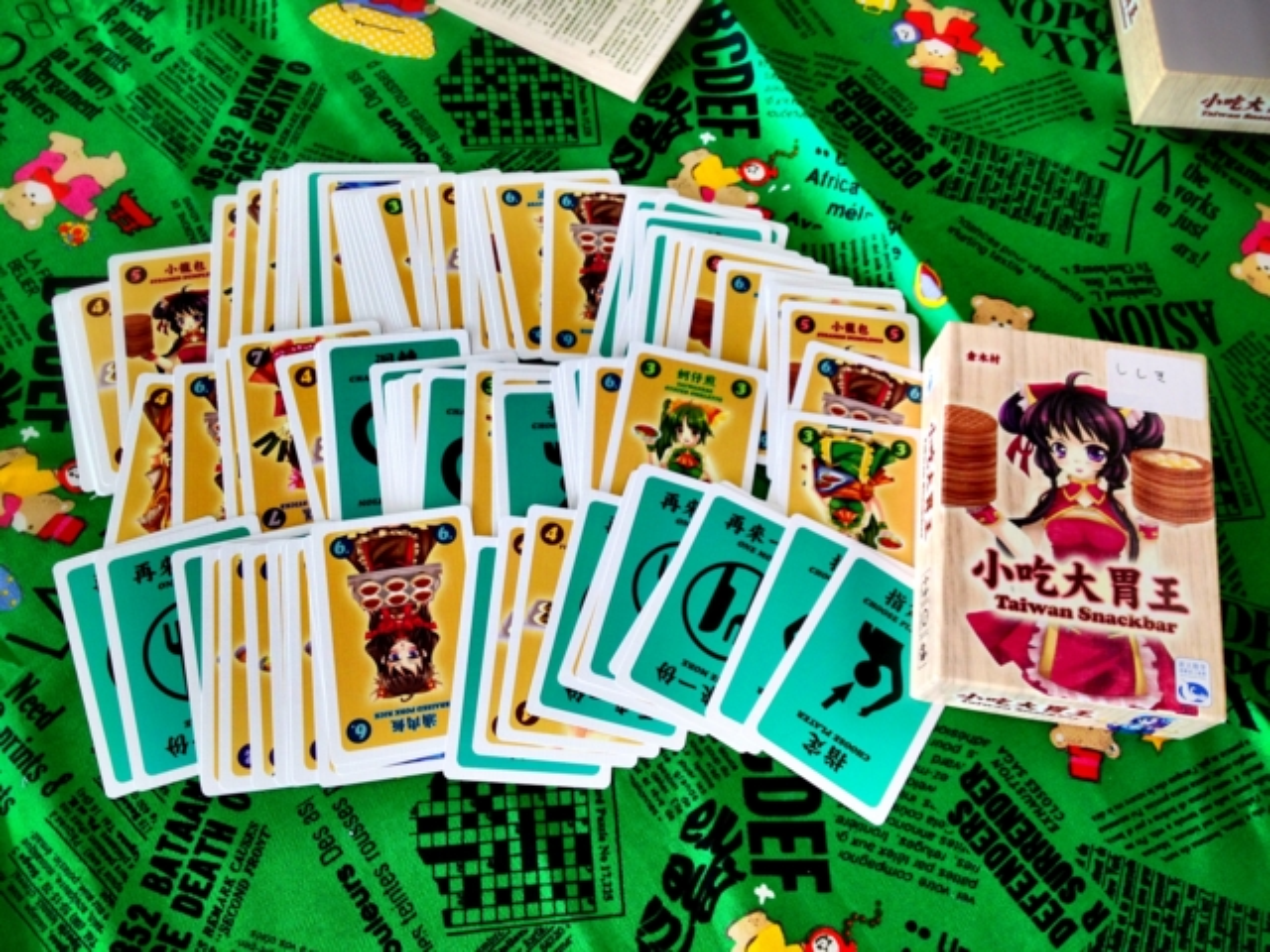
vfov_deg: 40.7
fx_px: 1284
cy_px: 476
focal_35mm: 35
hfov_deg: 52.6
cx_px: 635
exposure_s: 1/60
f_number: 2.4
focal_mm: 4.28
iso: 50
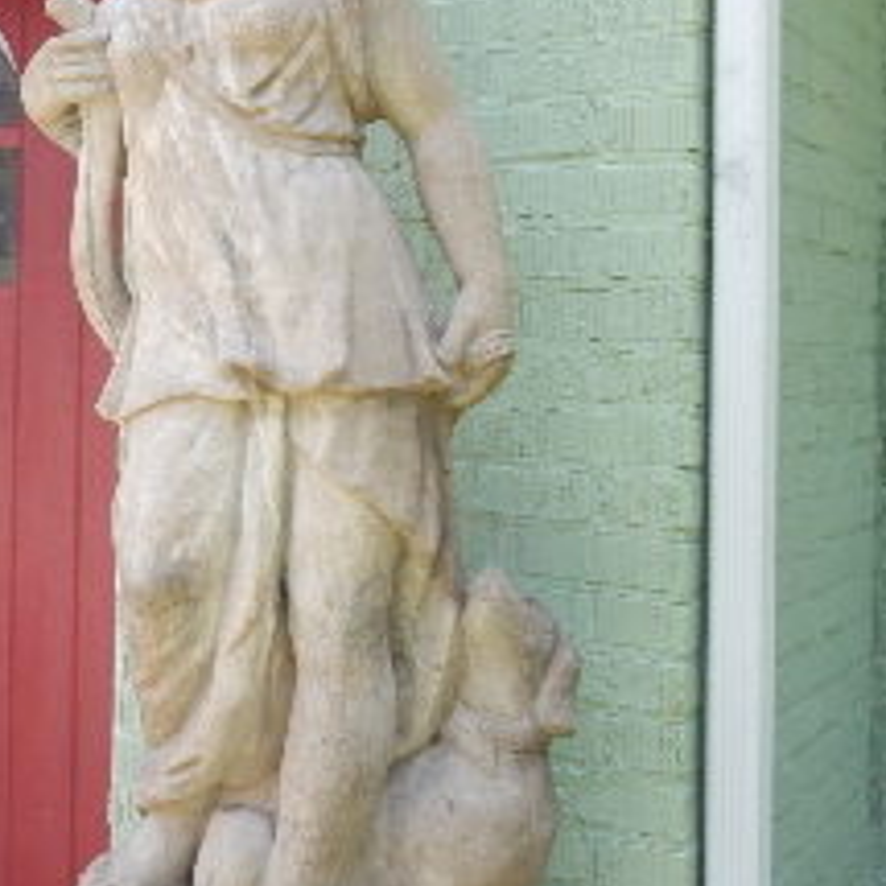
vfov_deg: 29.3
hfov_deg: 25.4
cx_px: -272
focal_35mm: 58
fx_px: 1680
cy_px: 272
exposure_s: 1/250
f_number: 3
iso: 125
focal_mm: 4
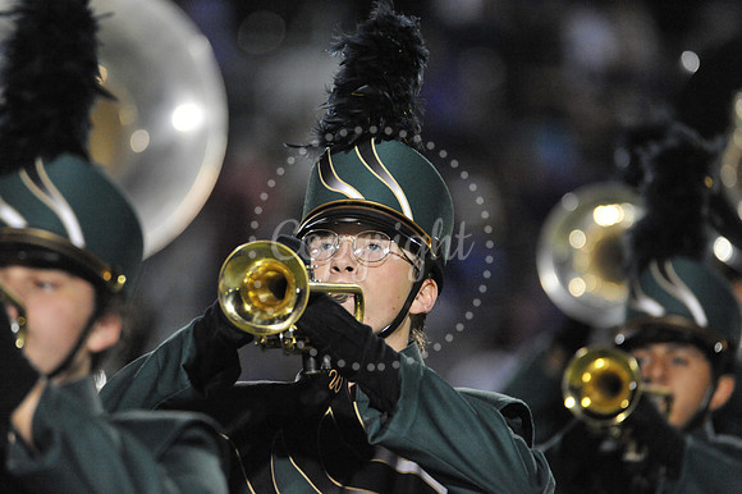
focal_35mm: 600
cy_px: 247
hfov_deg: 3.4
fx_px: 12359
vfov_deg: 2.3
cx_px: 371
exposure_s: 1/160
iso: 6400
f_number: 6.3
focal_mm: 600
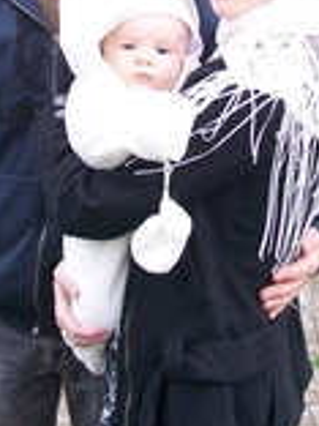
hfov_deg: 15.1
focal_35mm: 98
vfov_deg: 19.7
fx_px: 1204
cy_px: 46
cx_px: 172
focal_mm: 6.1
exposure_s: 1/100
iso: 64
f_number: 2.7
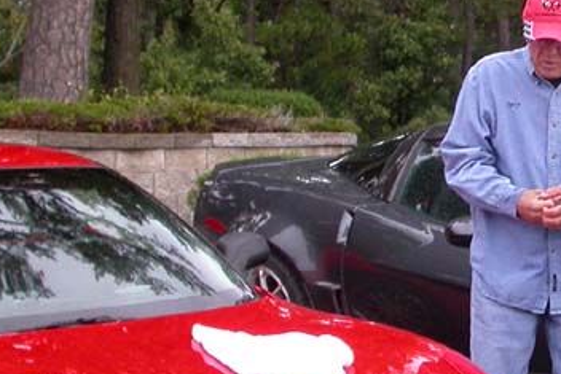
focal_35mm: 115
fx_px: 1793
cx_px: 638
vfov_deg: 11.9
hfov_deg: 17.1
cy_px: 169
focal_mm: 7.85
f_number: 3.7
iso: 100
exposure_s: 1/69.3
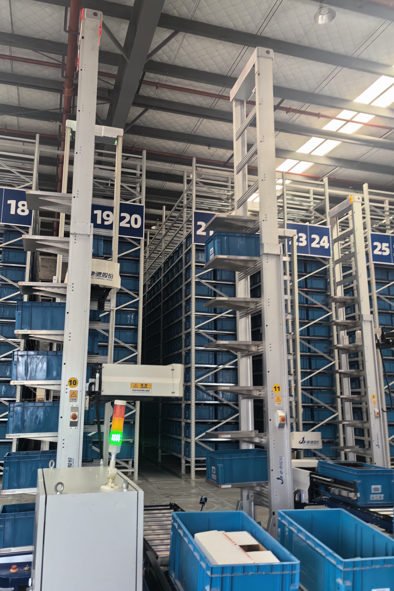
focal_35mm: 29
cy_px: 298
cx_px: 170
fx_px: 476
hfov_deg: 44.9
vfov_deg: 63.7
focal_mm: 5.72
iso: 250
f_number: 2
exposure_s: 1/100
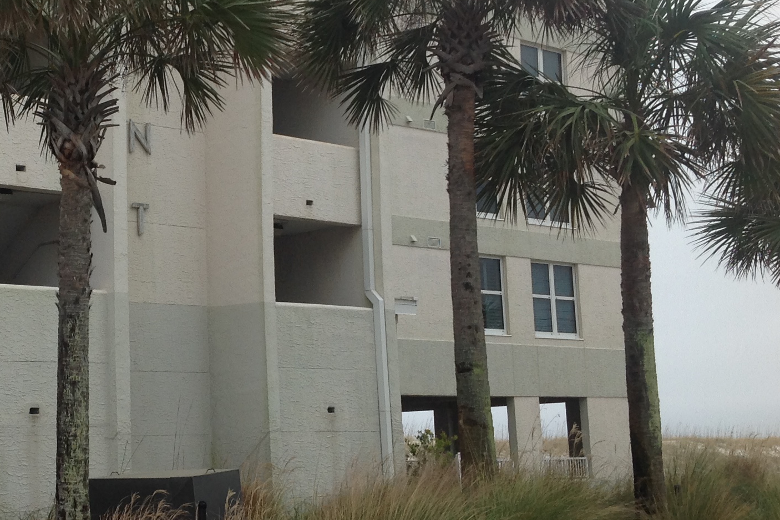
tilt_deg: +4.0
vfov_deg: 20.3
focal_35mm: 67
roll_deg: +1.7
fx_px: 1451
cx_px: 123
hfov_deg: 29.2
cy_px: 245
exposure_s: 1/1043
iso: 50
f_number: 2.4
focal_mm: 4.28
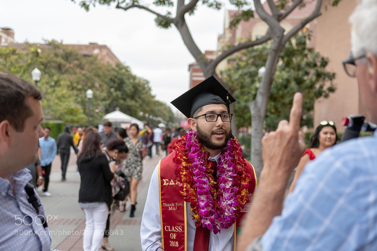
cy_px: 126
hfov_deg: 37.9
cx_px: 188
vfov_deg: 25.7
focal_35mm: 52
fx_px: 550
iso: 500
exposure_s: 1/1600
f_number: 2.5
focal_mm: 35
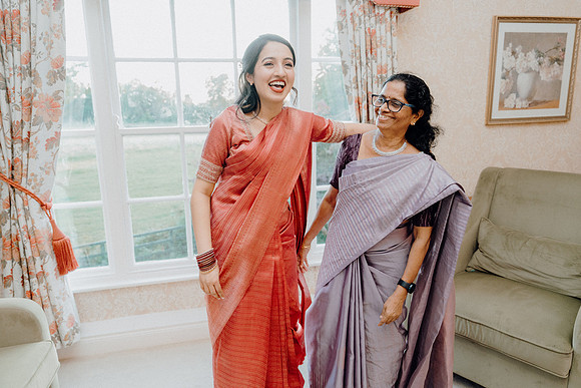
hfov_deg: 69.4
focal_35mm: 26
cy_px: 194
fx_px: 420
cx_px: 290
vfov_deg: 49.6
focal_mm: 26
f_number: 3.5
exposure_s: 1/200
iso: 2000
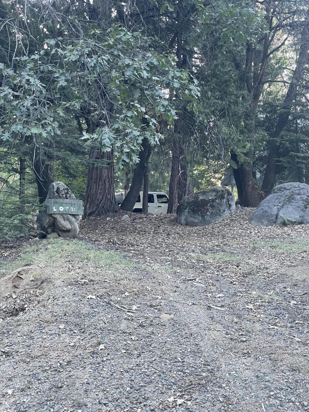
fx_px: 619
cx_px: 154
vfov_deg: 36.8
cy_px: 206
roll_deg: -0.3
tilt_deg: +8.0
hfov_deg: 28.0
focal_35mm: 52
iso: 200
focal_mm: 6
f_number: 2
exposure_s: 1/99
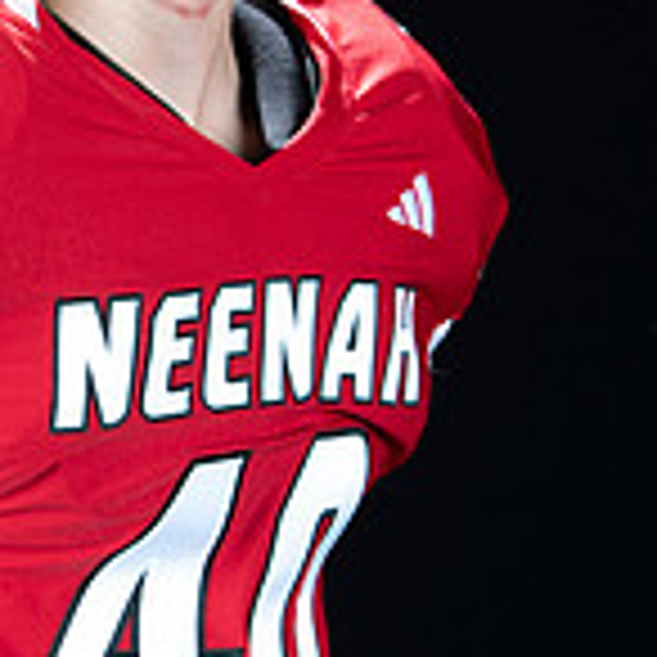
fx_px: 3650
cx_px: 58
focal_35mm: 170
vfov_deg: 10.3
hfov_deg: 10.2
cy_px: 288
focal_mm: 65
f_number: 9
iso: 320
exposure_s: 1/160
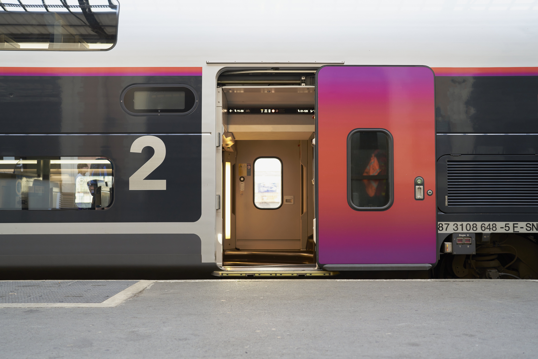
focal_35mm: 35
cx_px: 269
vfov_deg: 37.9
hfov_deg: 54.4
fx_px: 523
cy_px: 180
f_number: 2.2
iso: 320
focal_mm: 35
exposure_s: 1/125
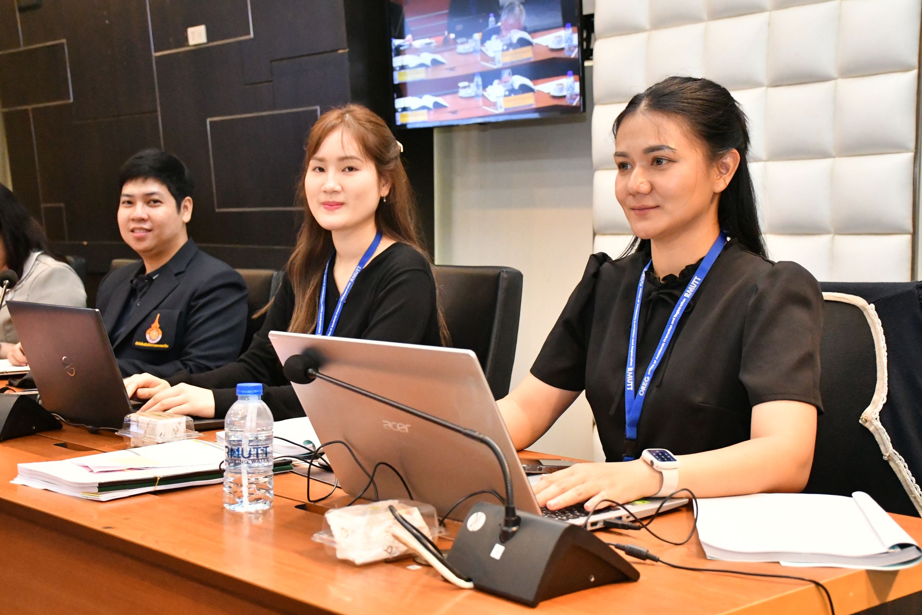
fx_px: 1306
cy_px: 308
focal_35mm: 51
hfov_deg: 38.9
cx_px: 461
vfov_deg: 26.5
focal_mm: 34
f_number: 6.3
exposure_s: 1/160
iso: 8000
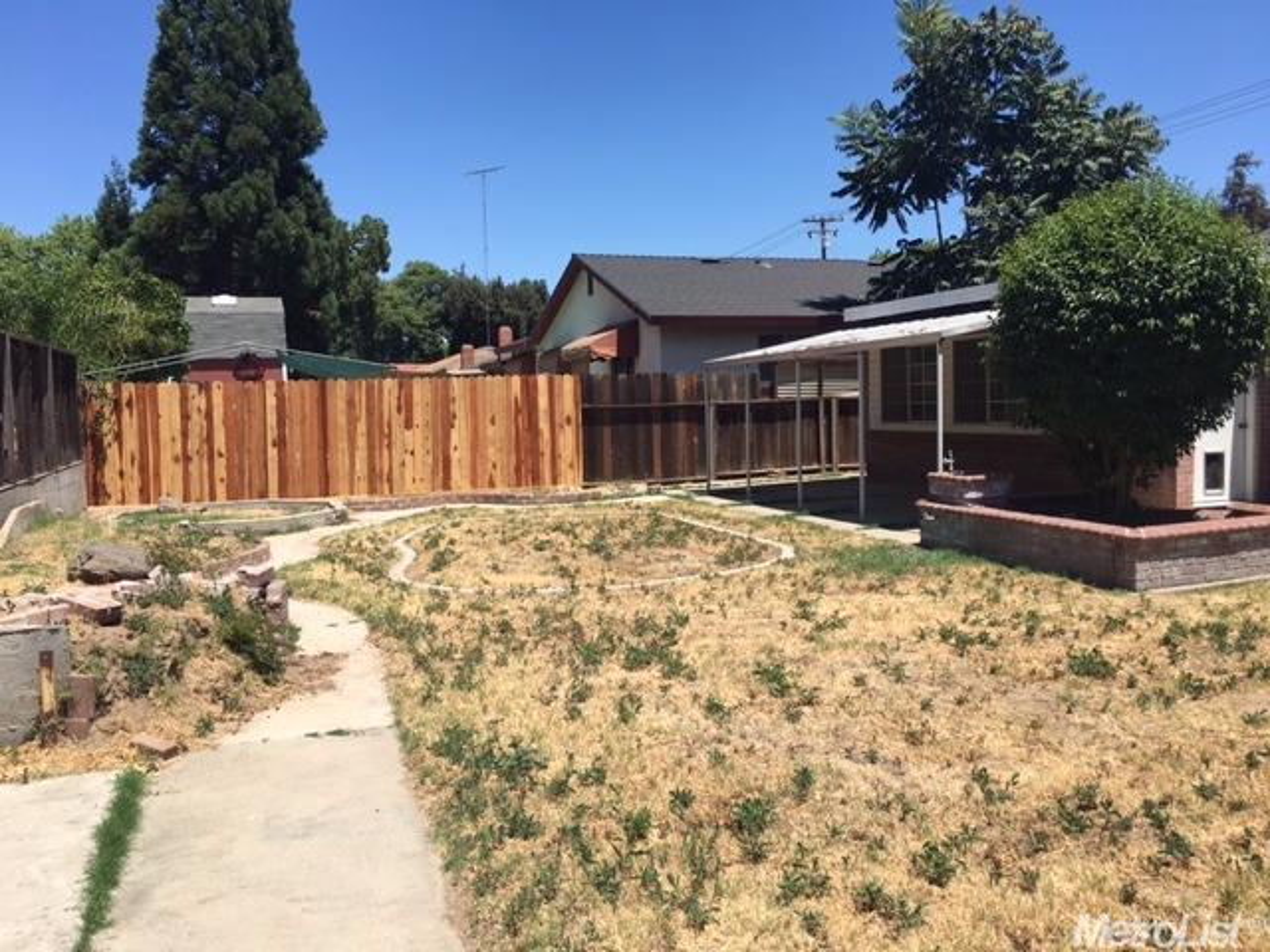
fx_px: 1064
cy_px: 476
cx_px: 635
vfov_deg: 48.2
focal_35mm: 29
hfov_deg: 61.7
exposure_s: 1/1538
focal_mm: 4.15
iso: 25
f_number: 2.2
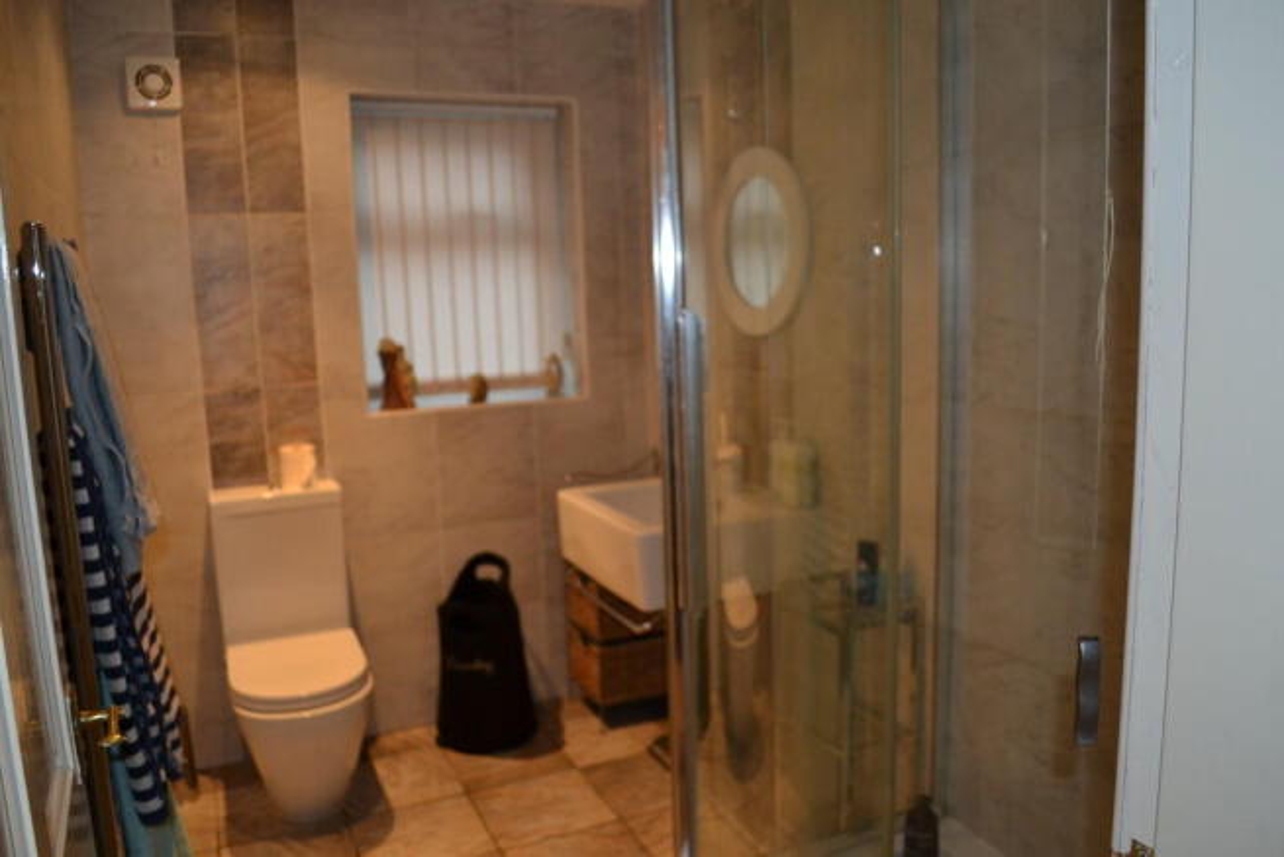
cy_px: 428
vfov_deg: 48.0
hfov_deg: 67.4
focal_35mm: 27
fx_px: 963
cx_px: 642
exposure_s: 1/60
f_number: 3.5
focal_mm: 18
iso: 1100
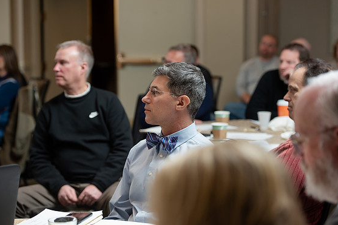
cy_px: 112
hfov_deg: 20.6
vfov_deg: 13.8
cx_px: 173
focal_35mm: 99
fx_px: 929
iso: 800
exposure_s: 1/200
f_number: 3.5
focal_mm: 95
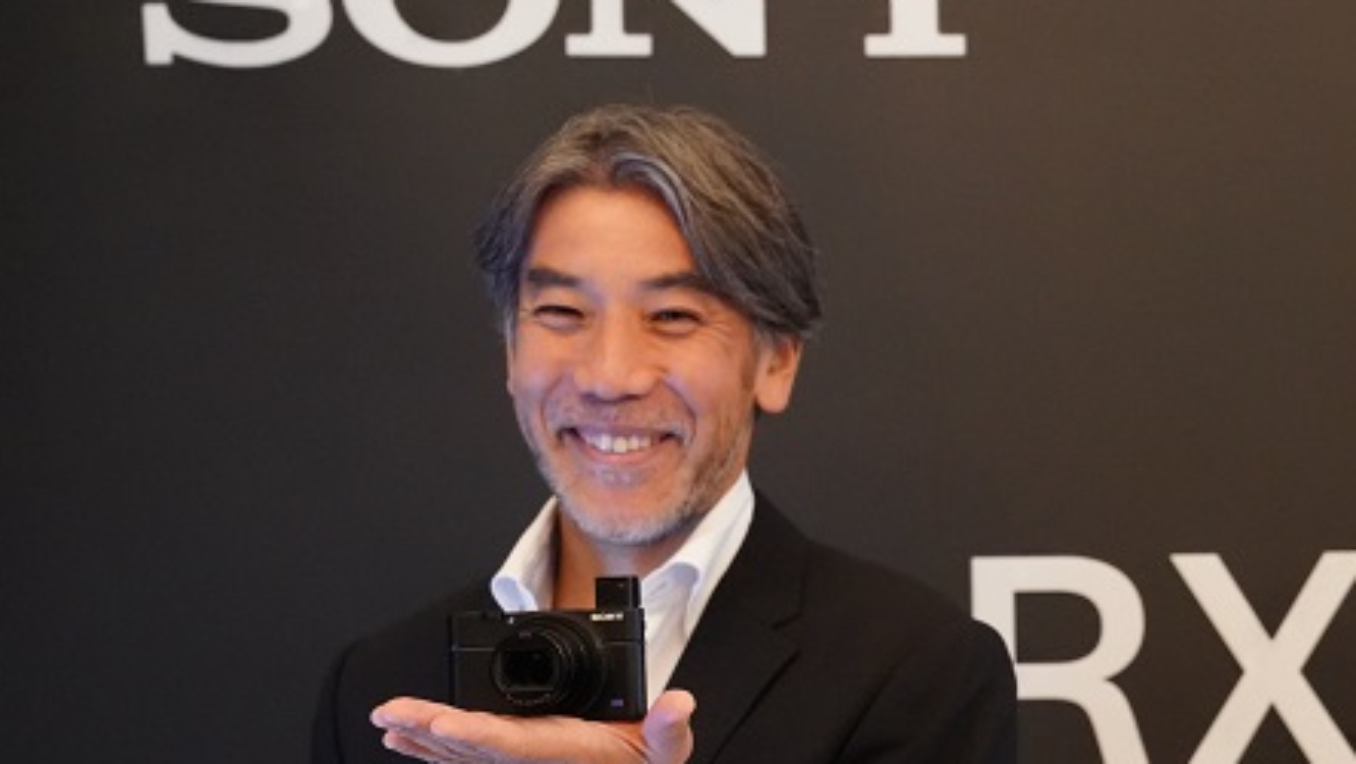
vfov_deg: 15.8
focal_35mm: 76
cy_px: 623
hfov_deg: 27.2
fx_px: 2733
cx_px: 1124
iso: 10000
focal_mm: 43
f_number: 5.6
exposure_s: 1/60
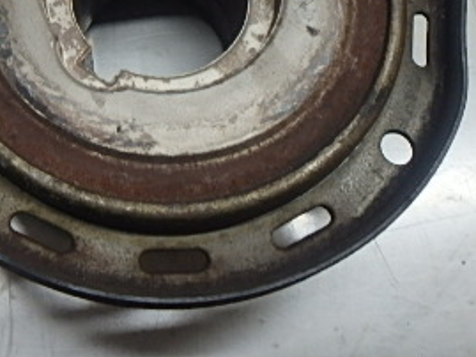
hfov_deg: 37.4
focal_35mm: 50
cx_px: 131
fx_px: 688
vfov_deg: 28.4
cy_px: 62
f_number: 3.5
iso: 200
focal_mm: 3.7
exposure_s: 1/40
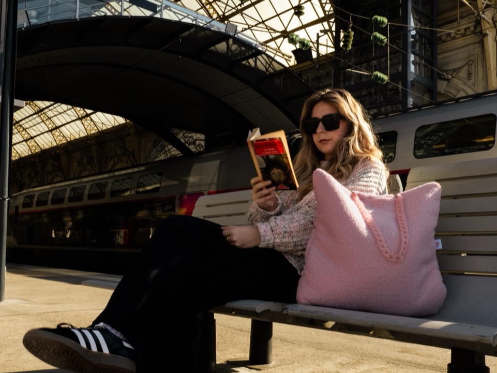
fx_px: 603
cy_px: 223
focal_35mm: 42
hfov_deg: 44.8
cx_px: 250
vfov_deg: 34.2
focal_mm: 24
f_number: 22
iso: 1250
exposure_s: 1/60
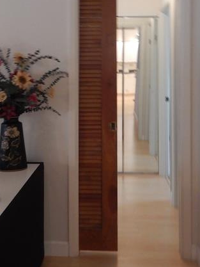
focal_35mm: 46
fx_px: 354
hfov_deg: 31.5
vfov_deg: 39.8
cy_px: 58
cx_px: 92
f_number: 3.4
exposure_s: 1/8
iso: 400
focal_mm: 4.5
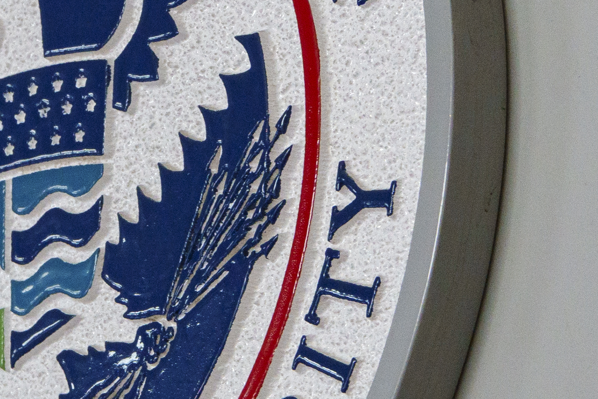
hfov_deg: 2.7
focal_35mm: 773
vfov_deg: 1.8
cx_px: 55
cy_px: 217
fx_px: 12841
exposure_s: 1/125
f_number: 4
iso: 400
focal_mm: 83.9
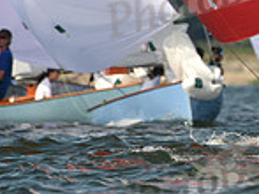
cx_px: 448
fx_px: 11363
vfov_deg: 1.0
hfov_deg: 1.3
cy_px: 59
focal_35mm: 1520
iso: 250
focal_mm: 400
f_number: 7.1
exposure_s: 1/1250
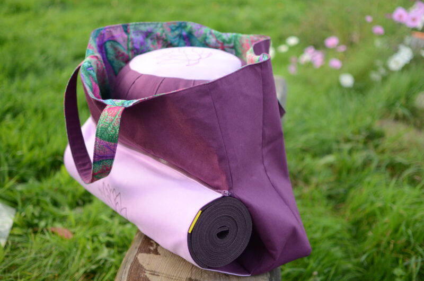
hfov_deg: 37.9
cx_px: 212
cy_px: 140
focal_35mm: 52
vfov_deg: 25.6
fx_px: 617
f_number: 1.8
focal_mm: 35
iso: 800
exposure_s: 1/4000
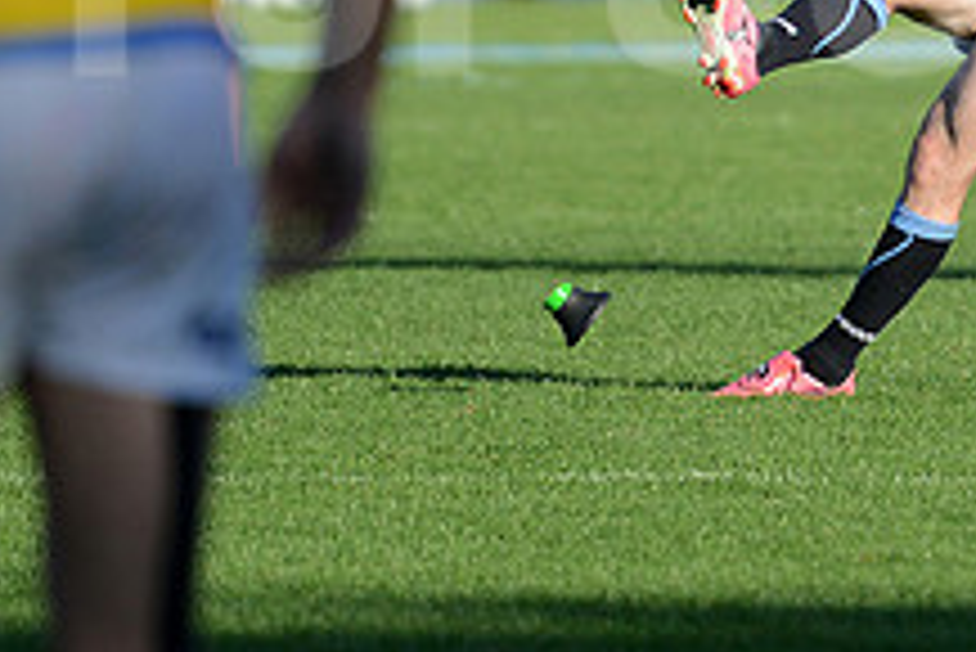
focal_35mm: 521
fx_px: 14134
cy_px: -79
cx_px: 220
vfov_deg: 2.6
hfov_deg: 4.0
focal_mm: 195
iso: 320
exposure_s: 1/2000
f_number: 2.8
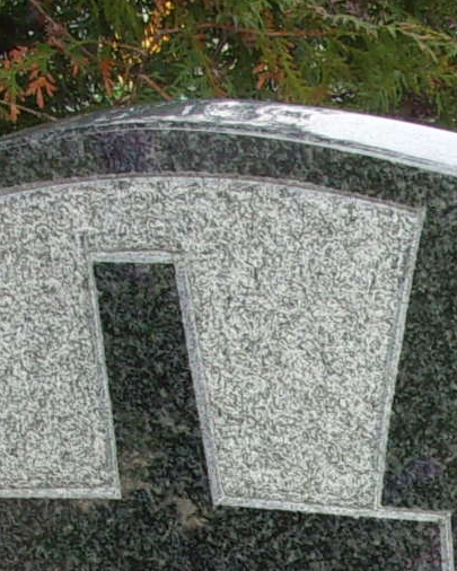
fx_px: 2366
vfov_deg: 13.0
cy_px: 877
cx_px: 648
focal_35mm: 140
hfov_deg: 10.7
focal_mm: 5.1
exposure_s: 1/140
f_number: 3.9
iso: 80
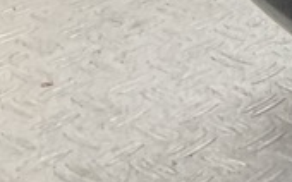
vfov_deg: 6.8
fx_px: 1447
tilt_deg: -17.9
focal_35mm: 182
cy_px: -239
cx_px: 797
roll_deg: -6.7
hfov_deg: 9.6
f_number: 1.8
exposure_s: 1/120
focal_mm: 3
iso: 40
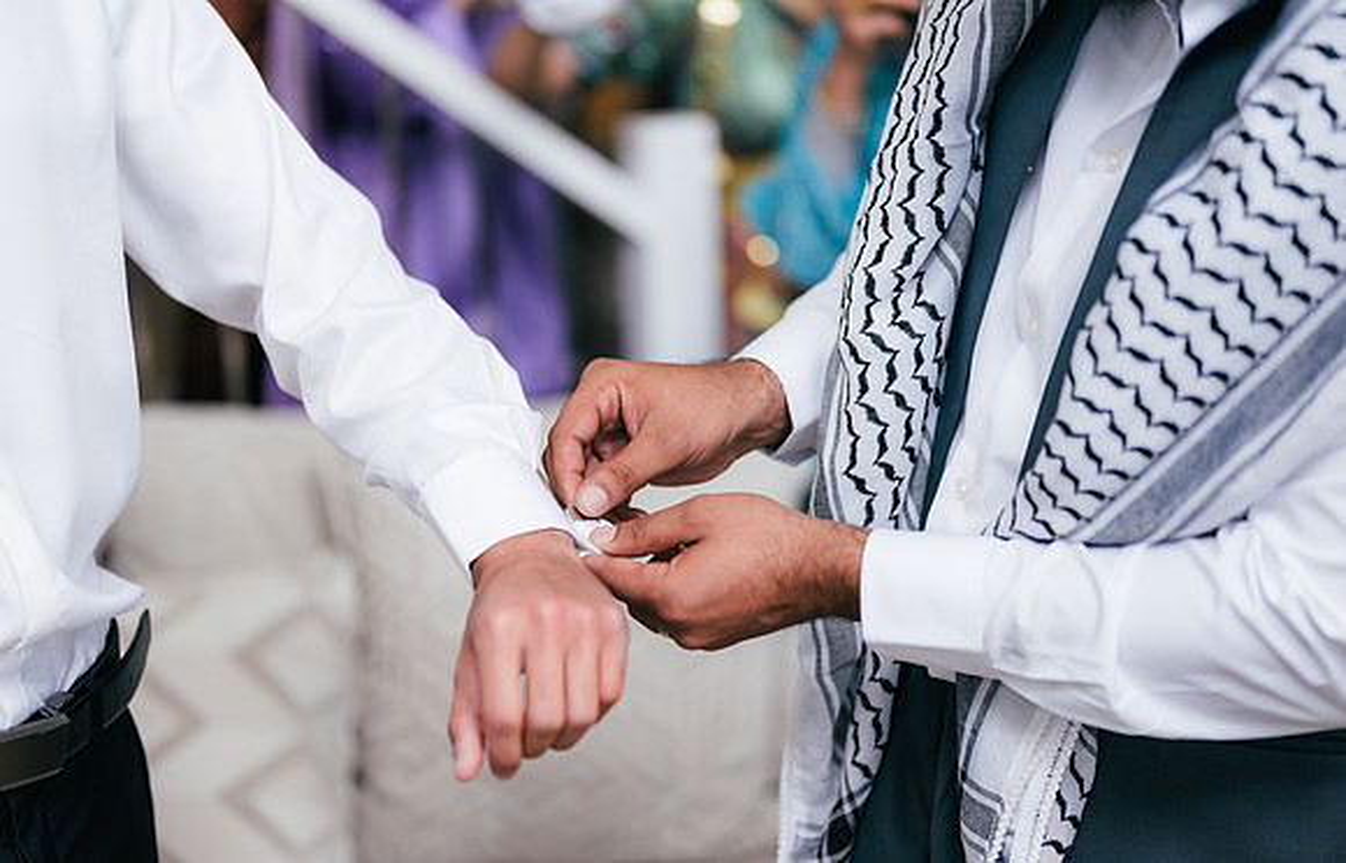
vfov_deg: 21.2
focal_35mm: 63
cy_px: 499
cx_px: 621
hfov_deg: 32.5
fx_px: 2310
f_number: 1.4
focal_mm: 50
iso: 125
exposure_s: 1/250
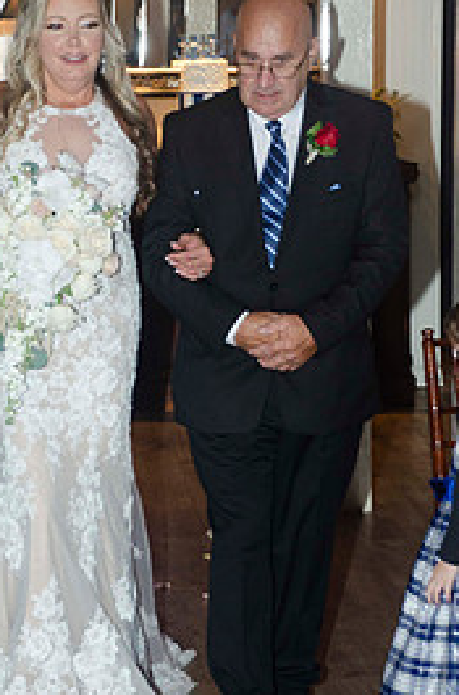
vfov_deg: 13.9
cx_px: 123
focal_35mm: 148
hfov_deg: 9.2
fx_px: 2849
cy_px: 396
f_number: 5.6
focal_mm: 58
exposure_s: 1/60
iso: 400
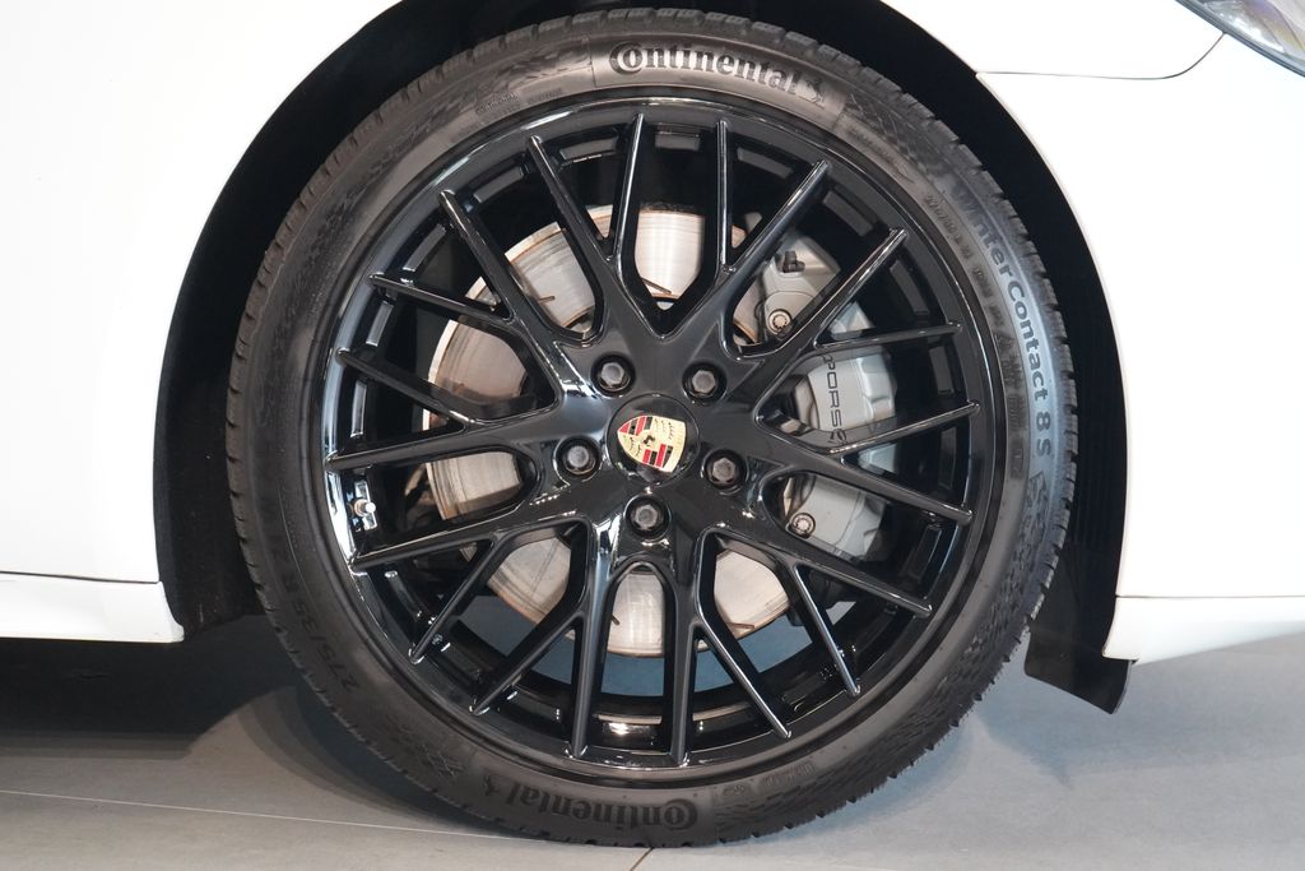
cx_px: 652
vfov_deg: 23.8
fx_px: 2066
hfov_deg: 35.0
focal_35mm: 57
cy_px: 436
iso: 12800
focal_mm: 57
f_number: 5
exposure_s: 1/160
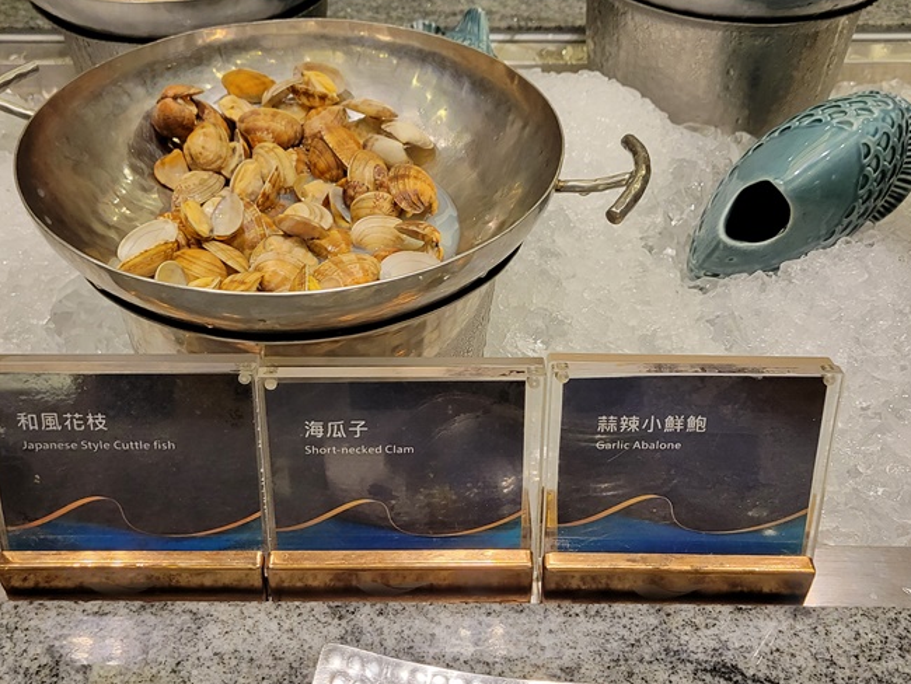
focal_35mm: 40
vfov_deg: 35.9
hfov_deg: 46.8
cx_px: 443
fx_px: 1053
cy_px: 280
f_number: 1.8
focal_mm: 5.4
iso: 250
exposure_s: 1/120
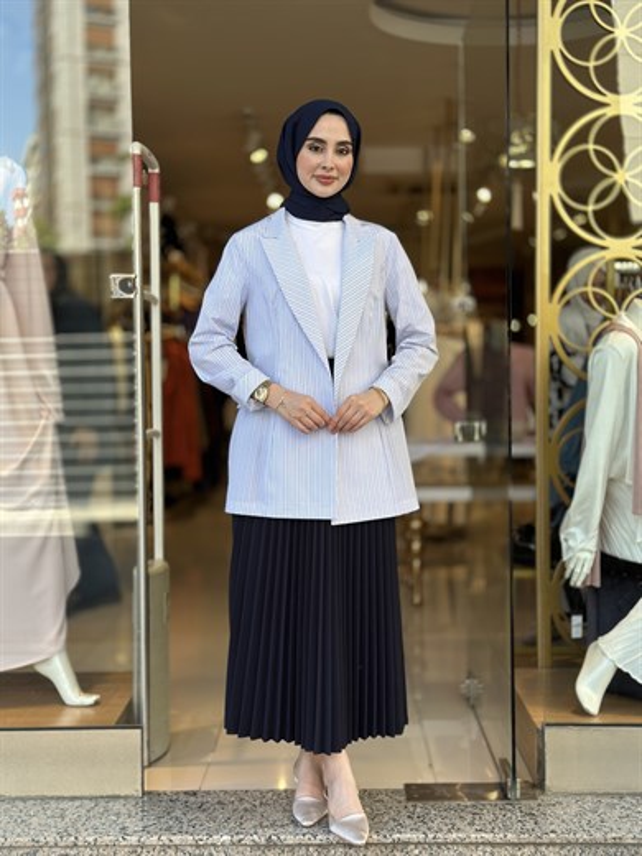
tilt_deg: -1.0
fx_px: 1187
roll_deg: -1.1
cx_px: 321
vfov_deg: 39.7
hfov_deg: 30.3
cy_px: 428
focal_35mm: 48
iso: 80
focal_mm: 6.86
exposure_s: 1/659
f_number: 1.78
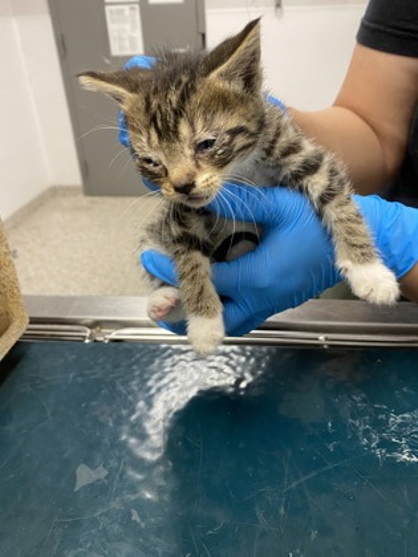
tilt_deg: -30.5
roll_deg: -0.1
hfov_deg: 53.1
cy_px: 278
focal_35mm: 26
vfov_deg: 67.3
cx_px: 209
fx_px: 419
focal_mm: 4.25
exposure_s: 1/60
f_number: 1.8
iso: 160
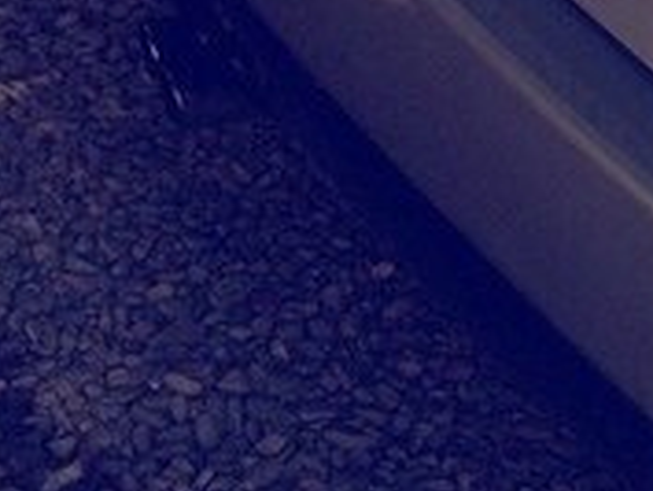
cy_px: -6
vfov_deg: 13.5
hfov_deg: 15.8
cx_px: 1144
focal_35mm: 108
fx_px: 2039
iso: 32
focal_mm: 4.15
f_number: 2.2
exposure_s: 1/507
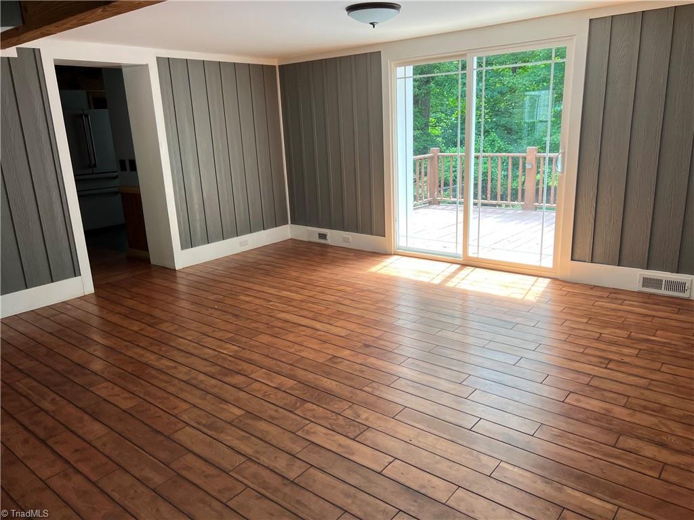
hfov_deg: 67.3
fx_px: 521
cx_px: 347
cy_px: 260
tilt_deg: -16.2
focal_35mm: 26
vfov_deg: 53.1
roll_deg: +2.9
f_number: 1.5
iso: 100
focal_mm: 5.7
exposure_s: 1/121
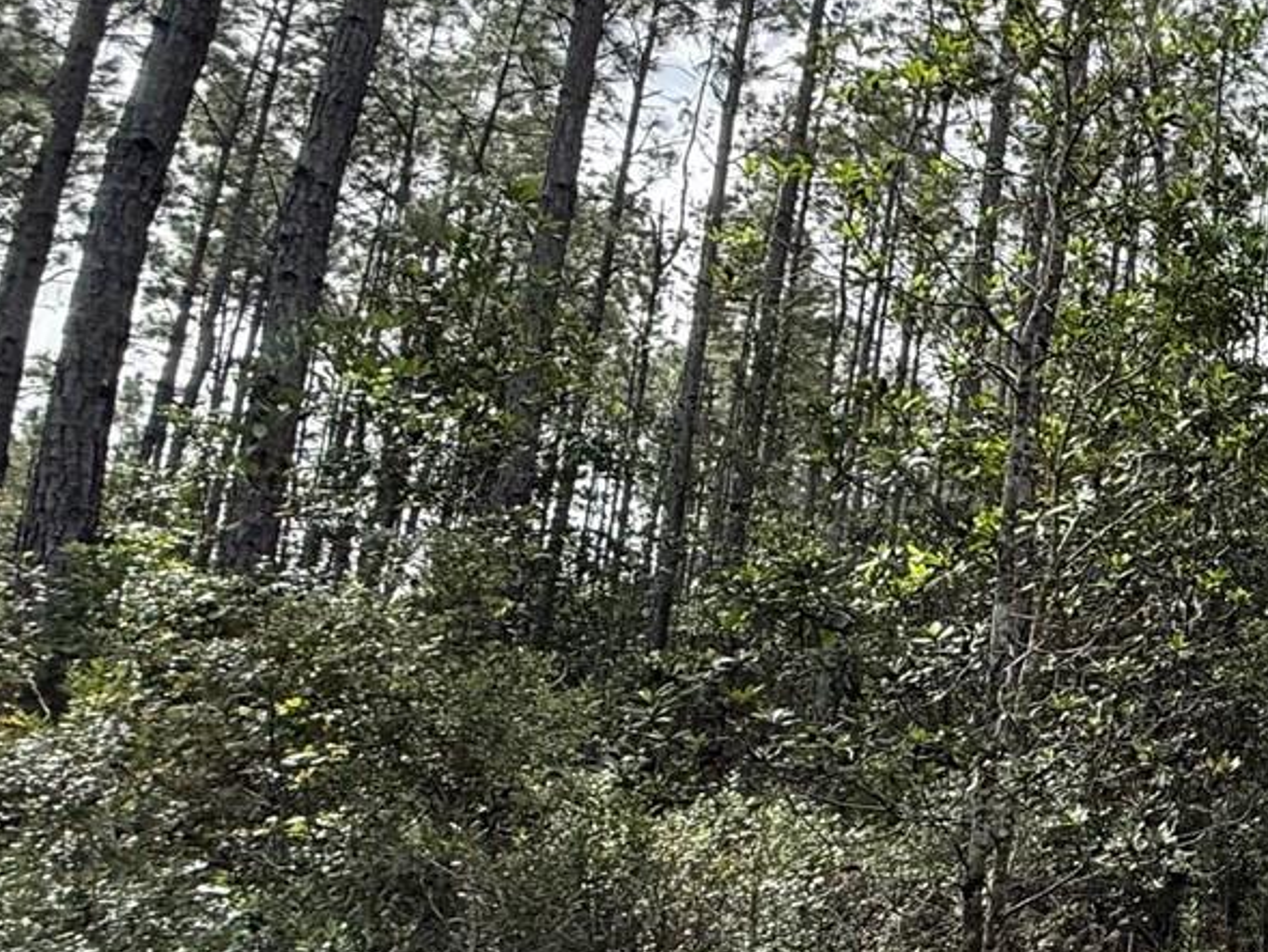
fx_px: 1392
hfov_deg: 33.3
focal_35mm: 38
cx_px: 1707
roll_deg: +0.2
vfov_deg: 37.7
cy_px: 534
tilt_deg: +10.6
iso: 64
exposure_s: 1/942
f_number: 2.2
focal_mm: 2.22
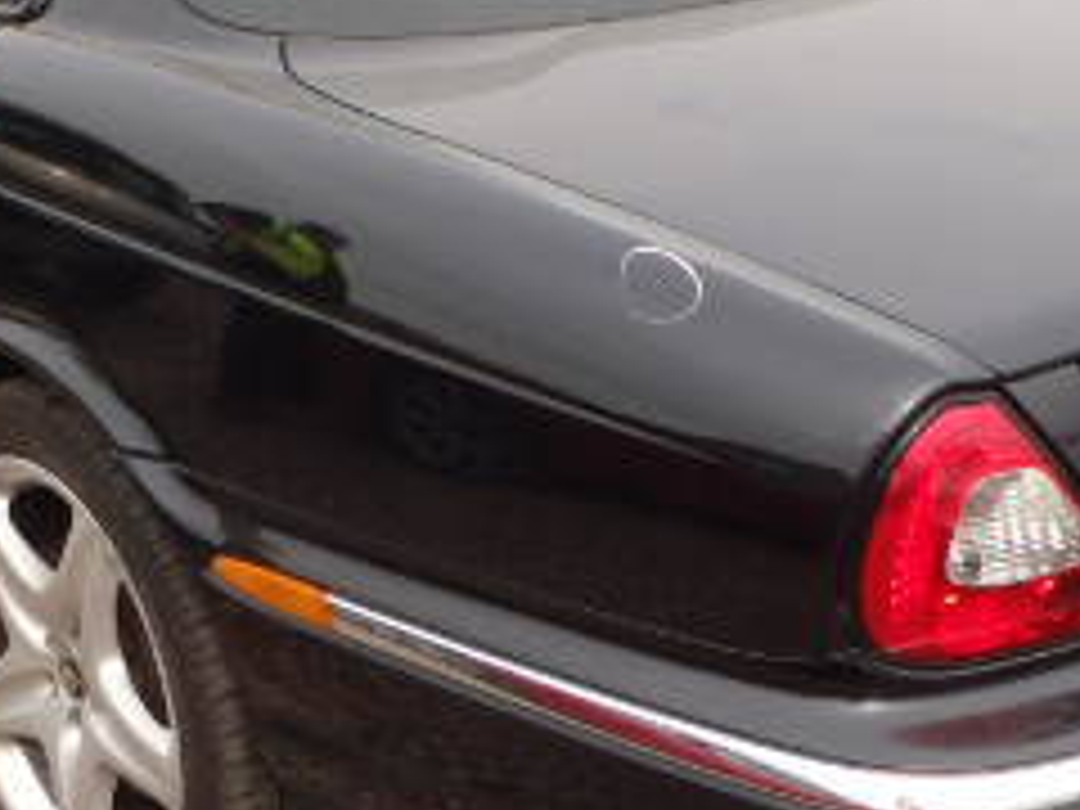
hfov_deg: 24.4
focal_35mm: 80
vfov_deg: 18.4
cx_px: 513
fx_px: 2496
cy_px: 576
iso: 125
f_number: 4.1
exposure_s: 1/320
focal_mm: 5.4
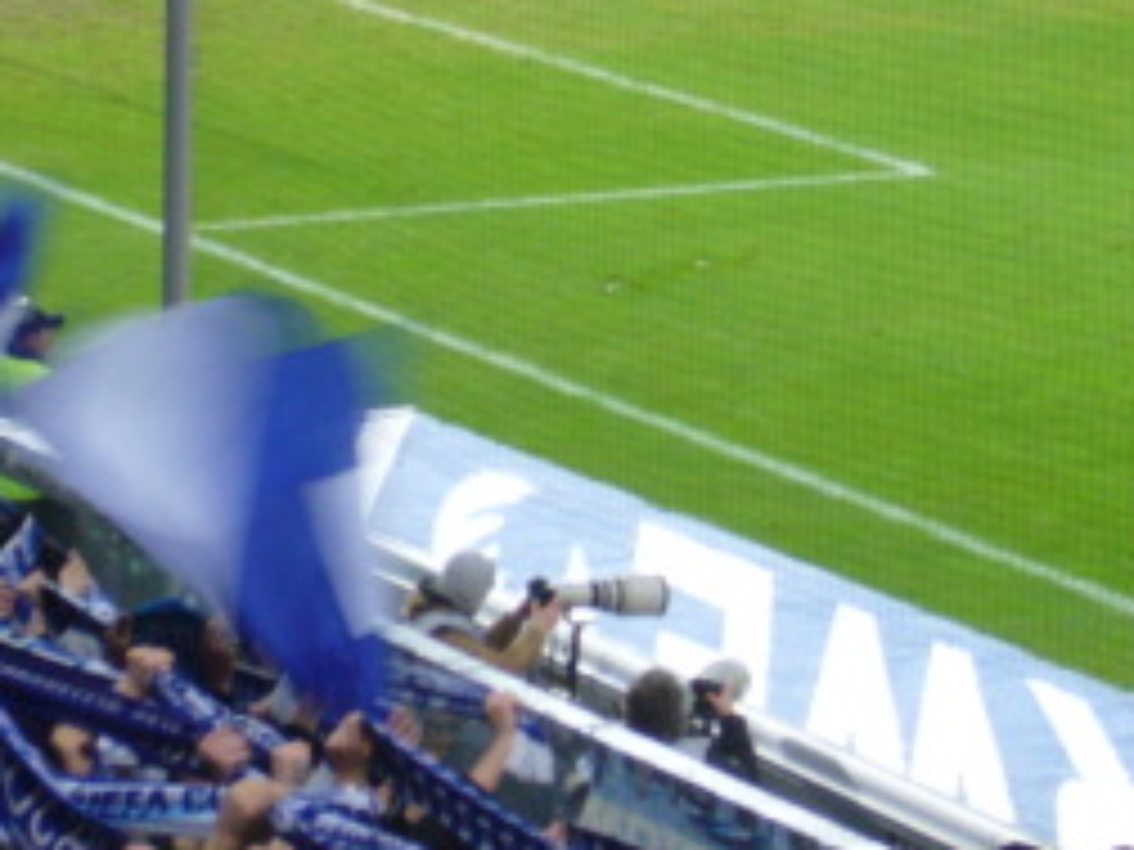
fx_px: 6814
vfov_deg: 7.1
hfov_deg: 9.5
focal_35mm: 208
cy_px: 61
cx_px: 369
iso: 125
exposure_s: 1/15
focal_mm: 17.4
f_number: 5
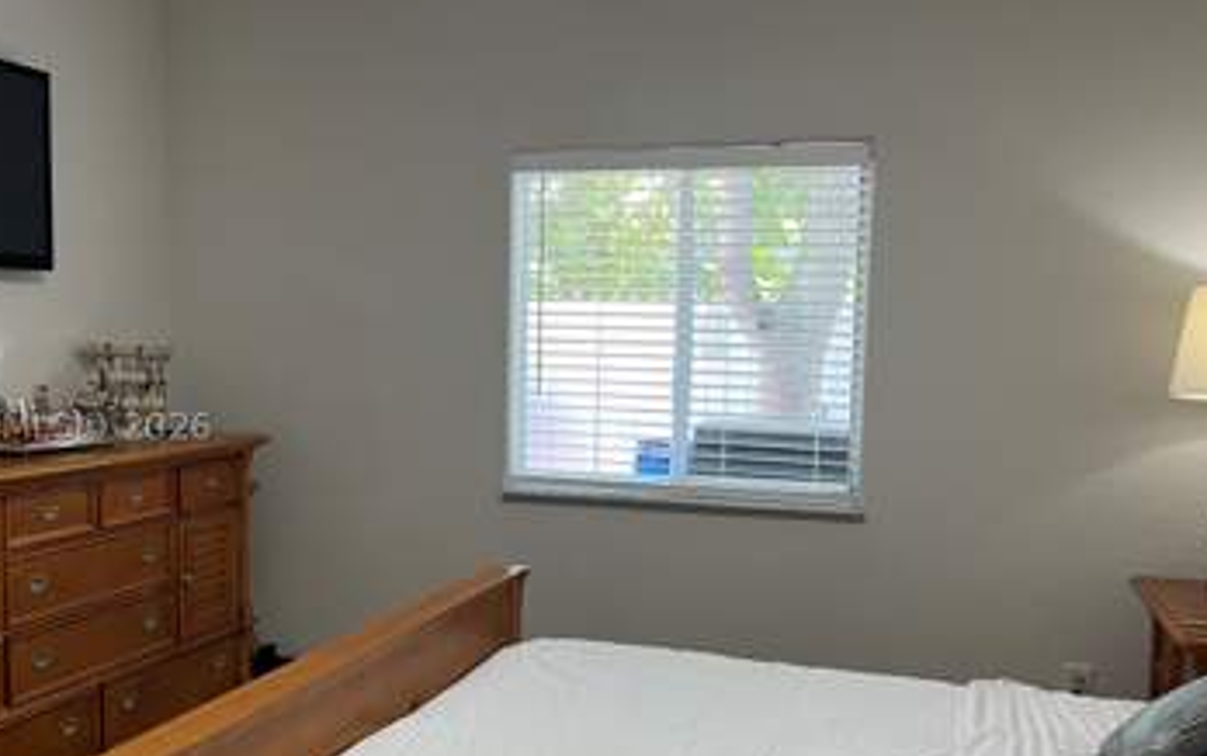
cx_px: 531
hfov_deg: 51.4
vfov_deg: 33.6
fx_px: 1251
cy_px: 427
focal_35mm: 38
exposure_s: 1/60
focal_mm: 5.7
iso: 80
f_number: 1.5
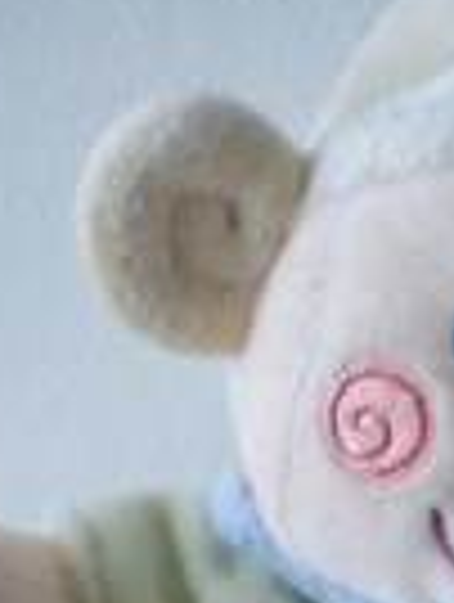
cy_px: 850
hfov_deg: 10.0
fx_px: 2562
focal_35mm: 147
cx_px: 521
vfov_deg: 12.8
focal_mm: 6.3
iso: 142
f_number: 3.1
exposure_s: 1/61.3
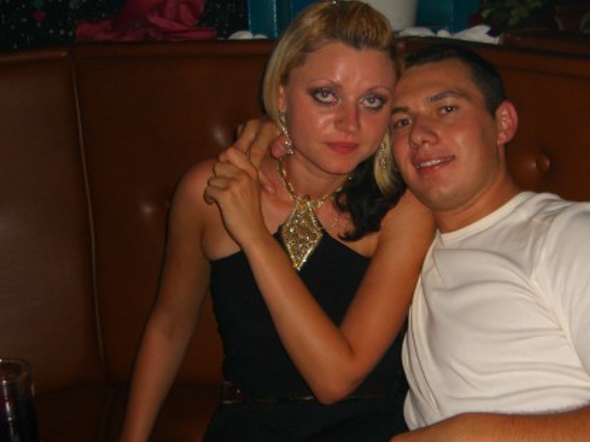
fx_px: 937
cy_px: 229
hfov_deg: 34.8
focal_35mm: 55
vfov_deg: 26.5
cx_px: 371
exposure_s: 1/60
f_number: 2.8
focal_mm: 7.9
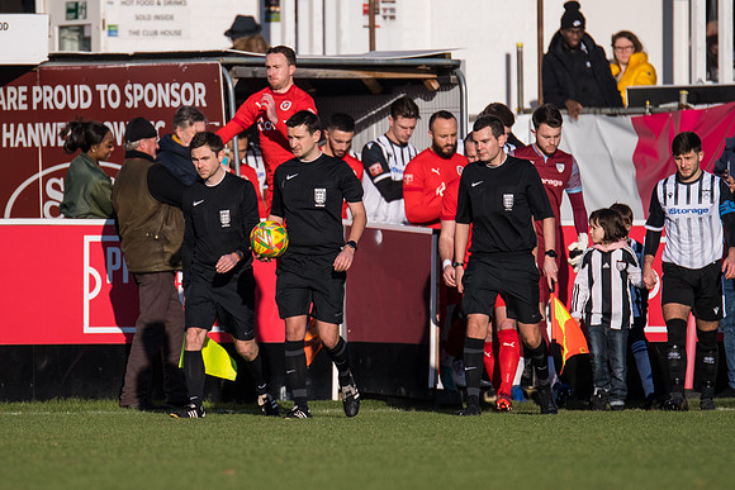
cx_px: 326
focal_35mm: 665
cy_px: 227
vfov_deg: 2.1
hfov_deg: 3.1
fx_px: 13582
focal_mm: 380
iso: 400
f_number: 4
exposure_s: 1/5000
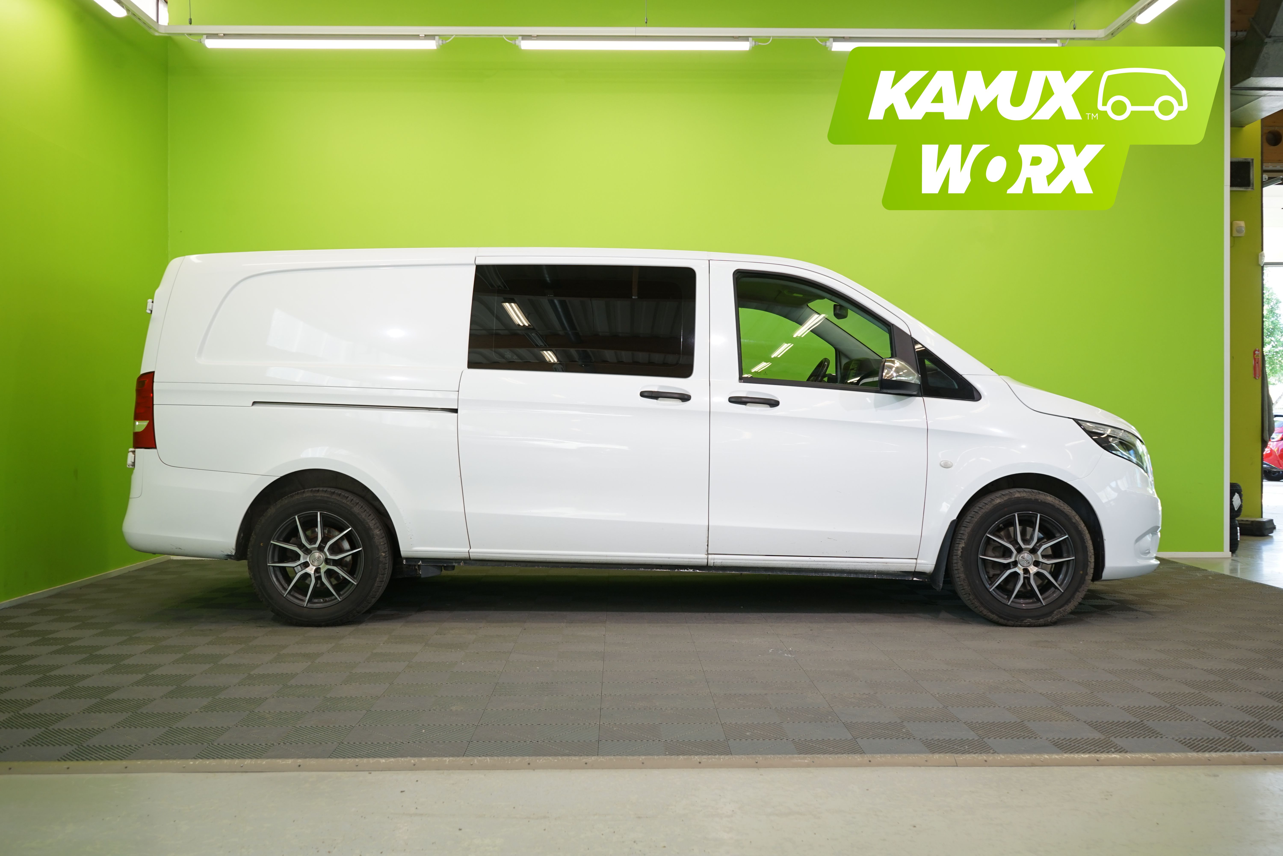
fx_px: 1140
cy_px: 428
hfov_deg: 58.7
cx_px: 642
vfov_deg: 41.1
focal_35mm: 32
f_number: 6.3
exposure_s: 1/40
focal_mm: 32
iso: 400
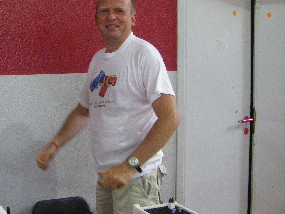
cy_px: 72
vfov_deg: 25.1
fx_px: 478
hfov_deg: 33.2
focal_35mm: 58
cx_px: 120
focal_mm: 6.3
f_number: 3.5
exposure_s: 1/30
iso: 800
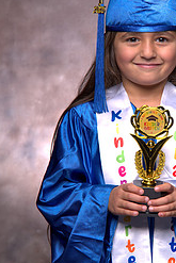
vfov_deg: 10.8
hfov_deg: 7.2
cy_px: 134
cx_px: 147
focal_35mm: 191
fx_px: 1399
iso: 100
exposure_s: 1/250
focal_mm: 105
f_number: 8
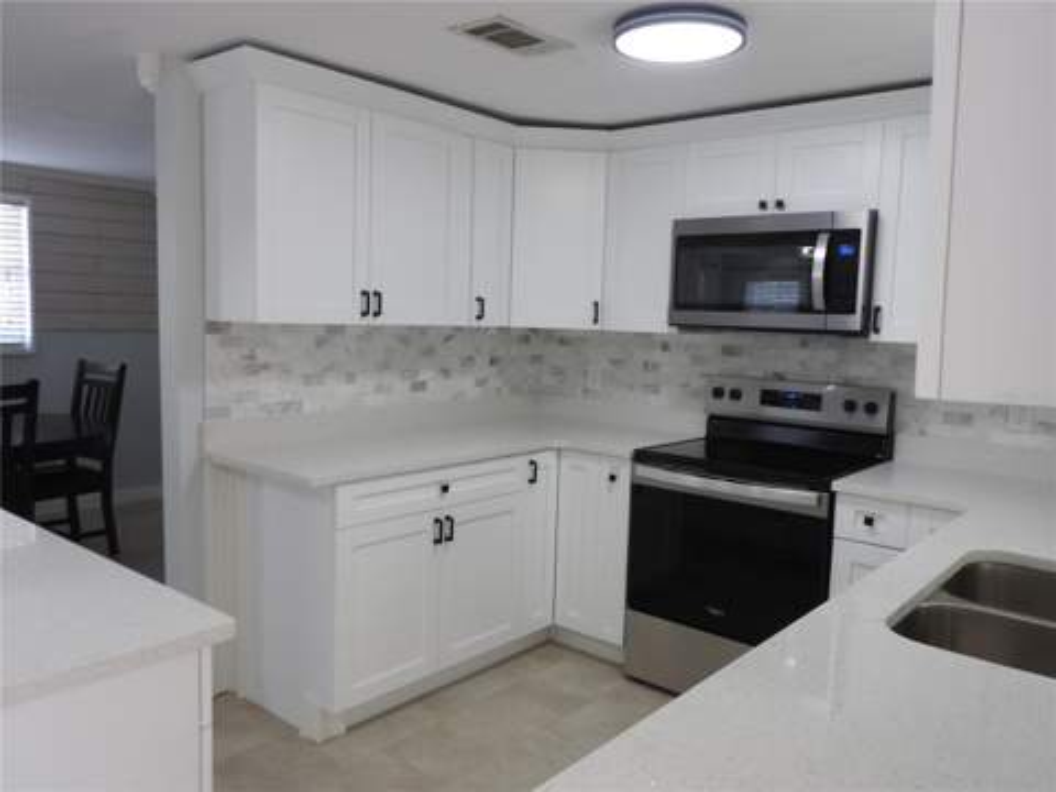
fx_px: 854
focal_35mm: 28
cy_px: 396
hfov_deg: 63.4
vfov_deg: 49.7
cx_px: 528
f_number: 3.5
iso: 100
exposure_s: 1/30
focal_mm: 5
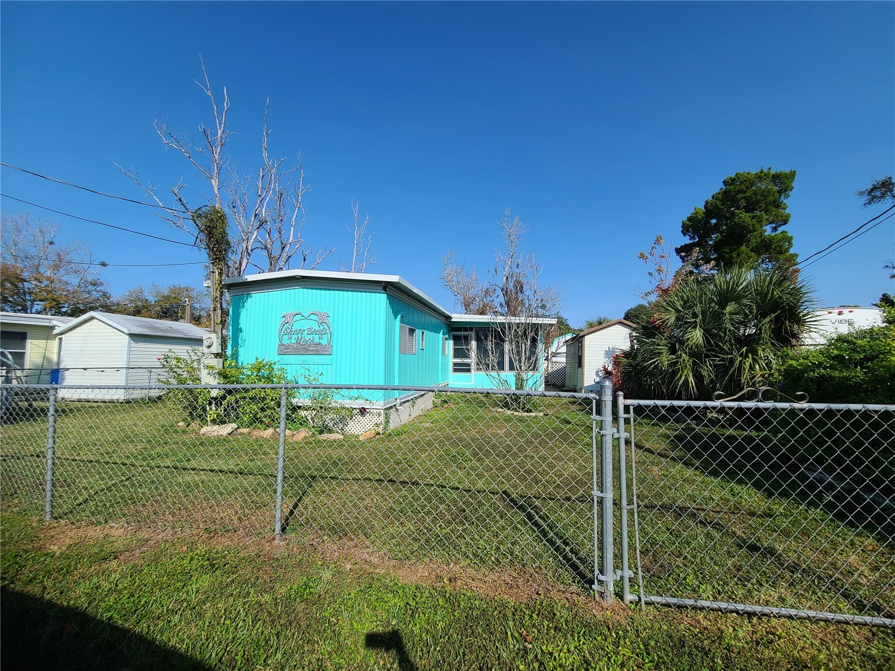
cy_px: 336
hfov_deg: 106.2
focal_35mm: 13
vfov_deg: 89.9
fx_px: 336
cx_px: 448
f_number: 2.2
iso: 50
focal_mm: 2.2
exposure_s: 1/2198
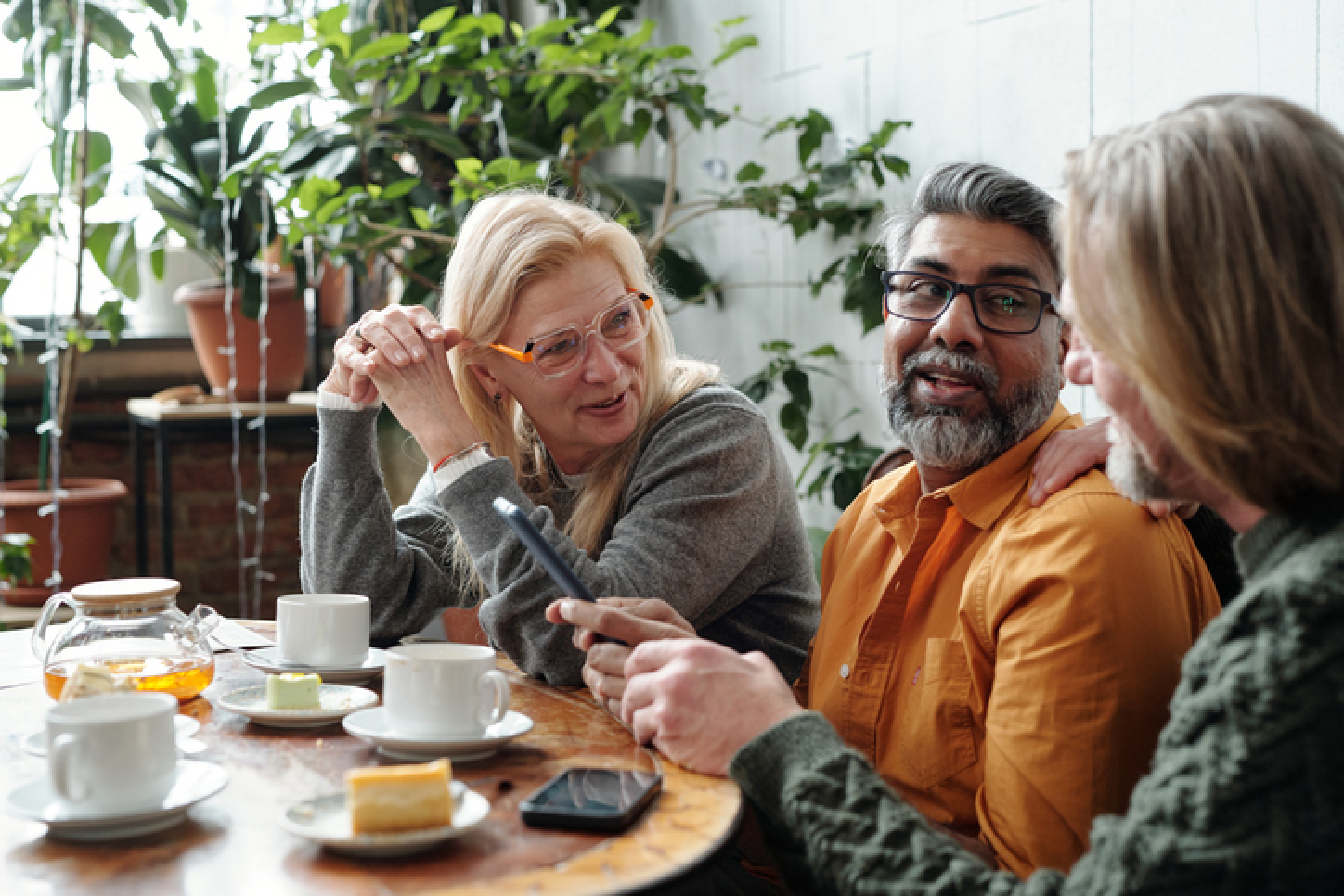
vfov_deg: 27.0
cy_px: 448
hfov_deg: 39.6
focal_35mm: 50
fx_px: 1867
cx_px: 672
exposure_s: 1/160
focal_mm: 50
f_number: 4
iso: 1250
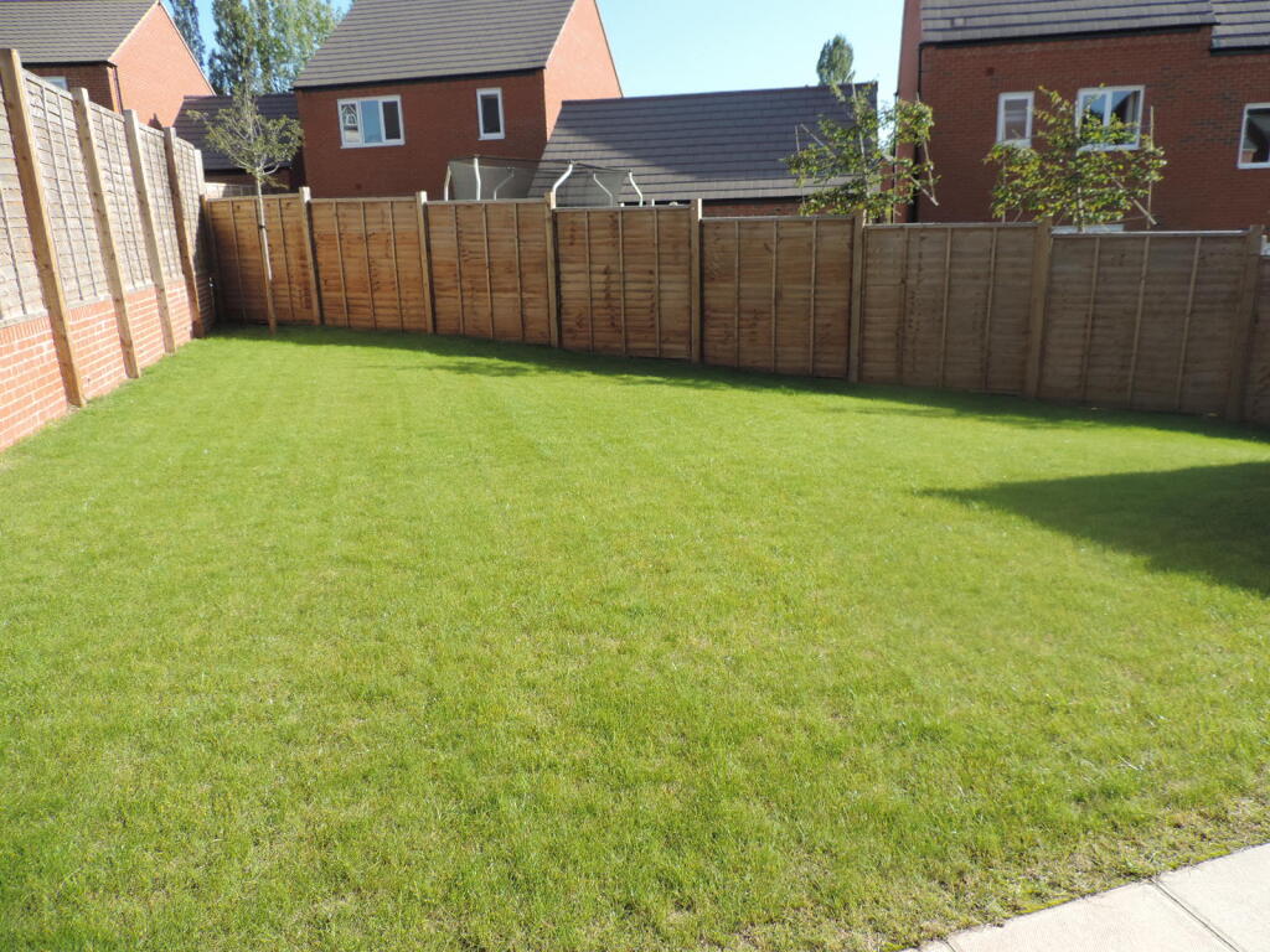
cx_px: 635
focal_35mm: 24
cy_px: 476
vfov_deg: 56.8
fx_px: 881
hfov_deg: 71.6
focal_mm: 4.3
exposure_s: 1/500
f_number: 3
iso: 80
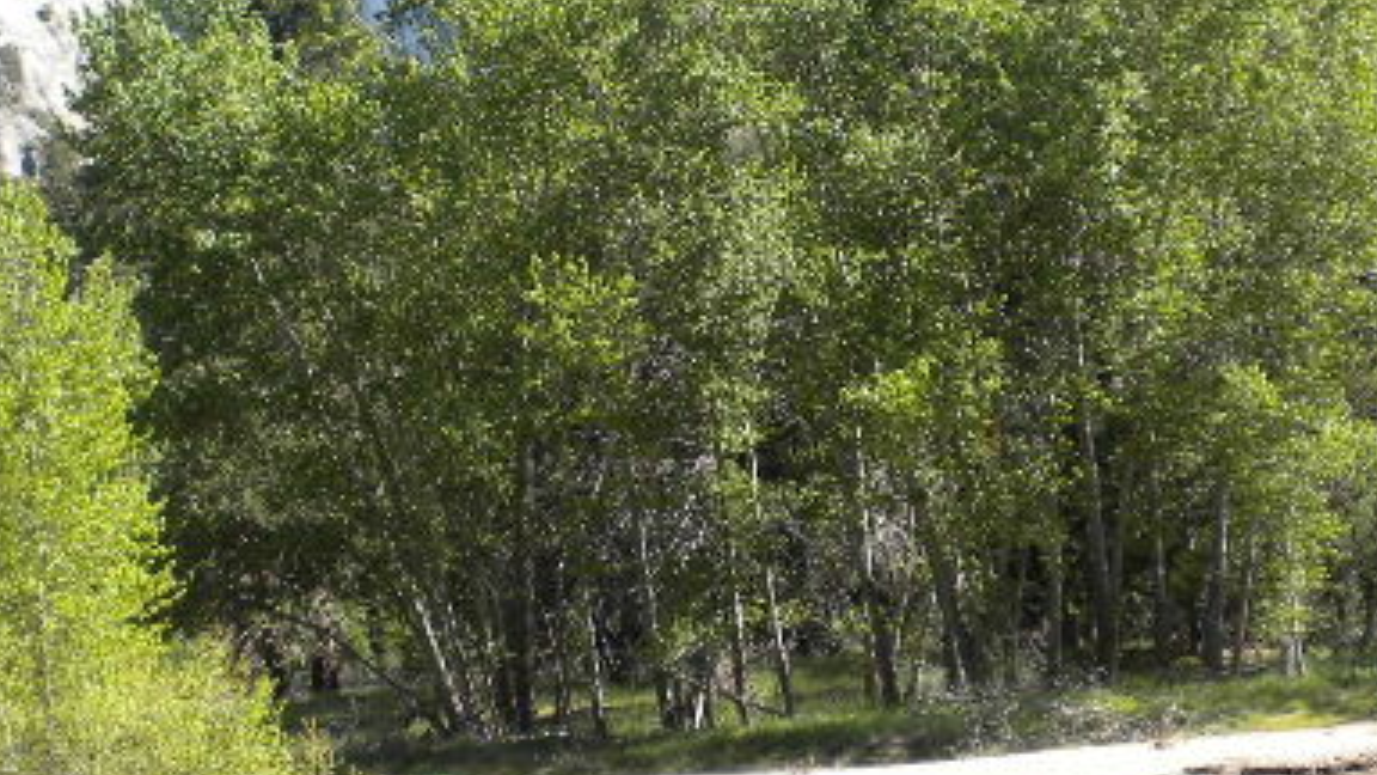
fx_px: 3067
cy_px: 327
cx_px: 620
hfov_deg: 25.3
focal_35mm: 84
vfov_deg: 14.4
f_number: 3.5
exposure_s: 1/239
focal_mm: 6.6
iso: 64
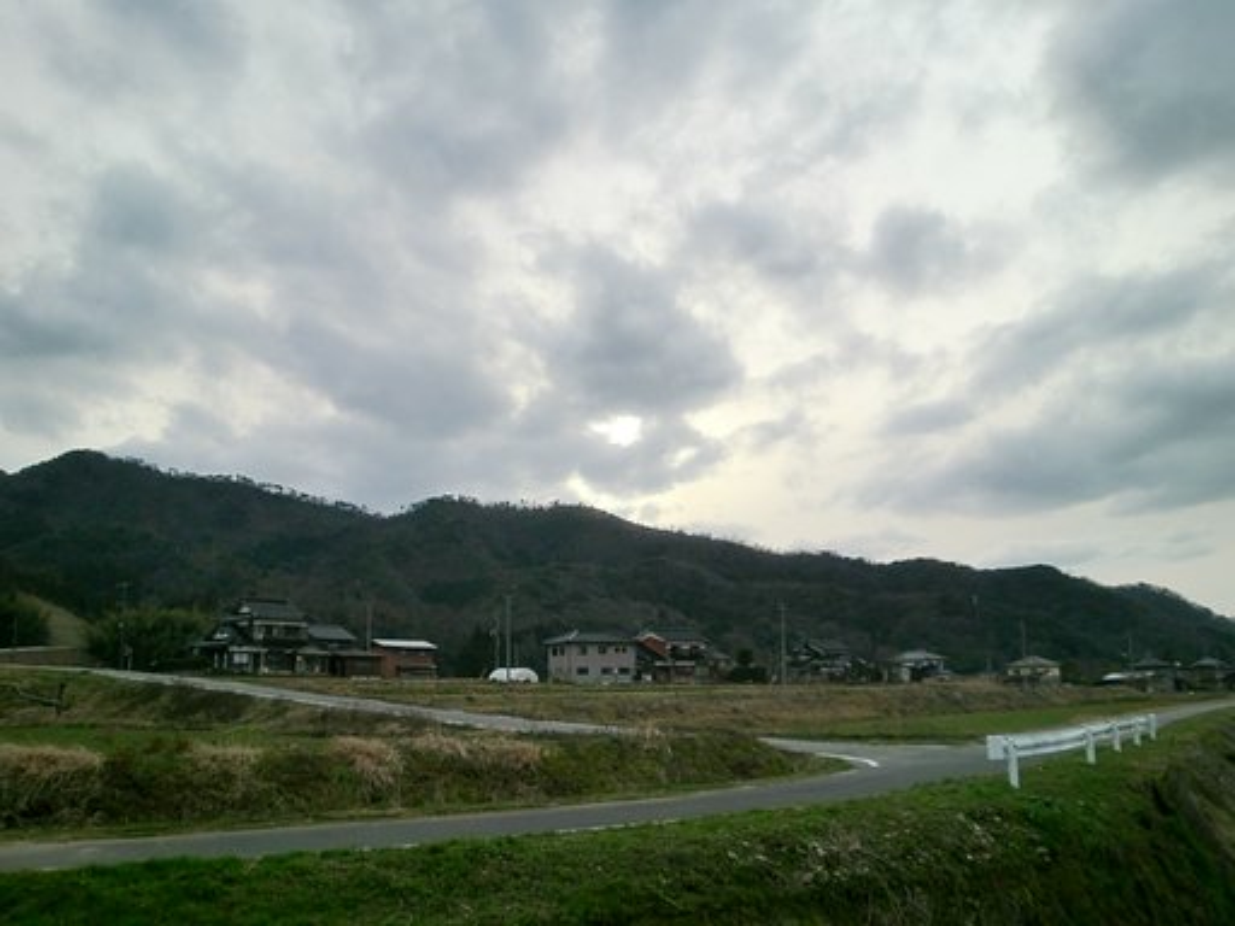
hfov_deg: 54.0
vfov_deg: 41.8
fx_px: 1213
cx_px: 618
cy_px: 463
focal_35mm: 34
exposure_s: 1/1000
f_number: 2.8
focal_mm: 5.58
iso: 64
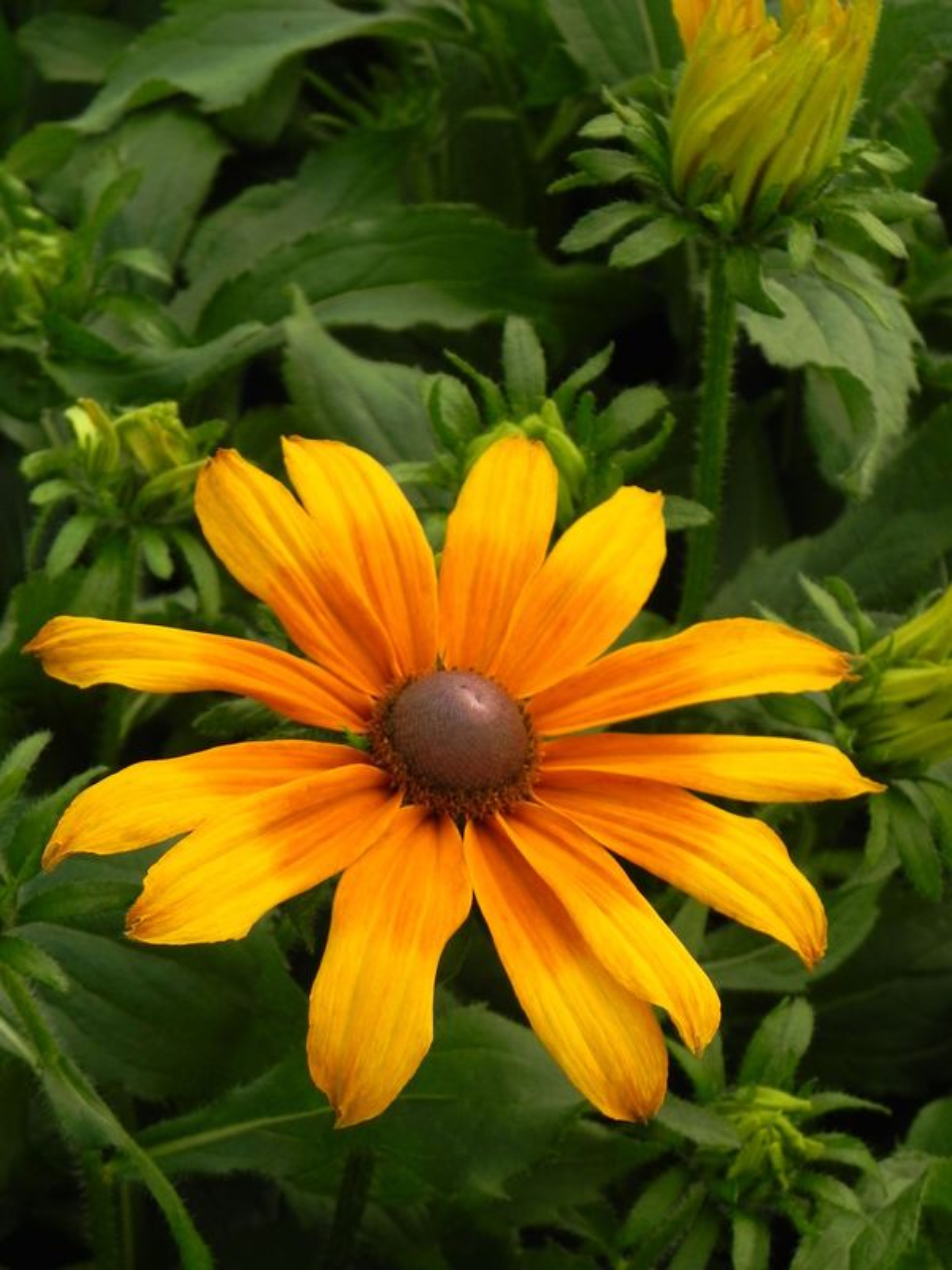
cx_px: 476
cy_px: 635
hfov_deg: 15.6
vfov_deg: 20.7
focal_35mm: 95
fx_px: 3484
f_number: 4.5
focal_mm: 16.9
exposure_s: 1/400
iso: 160
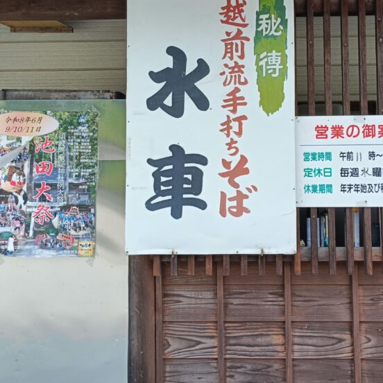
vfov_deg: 40.7
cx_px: 228
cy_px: 153
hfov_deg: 40.8
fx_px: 513
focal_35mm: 41
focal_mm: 4.7
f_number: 1.7
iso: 50
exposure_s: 1/274
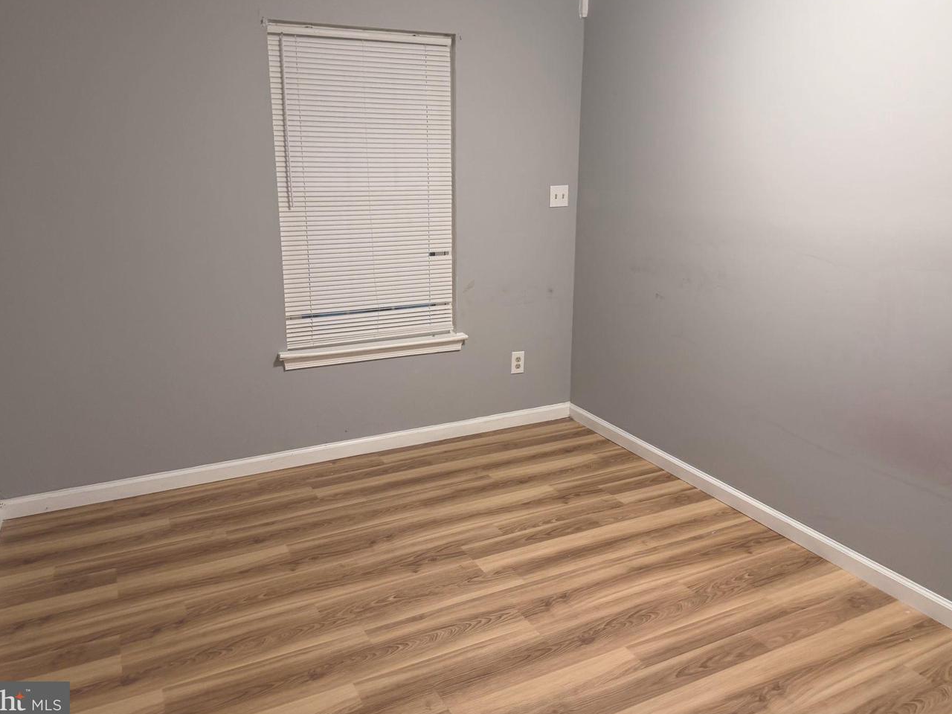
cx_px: 475
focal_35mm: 27
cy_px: 323
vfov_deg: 51.3
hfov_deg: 65.3
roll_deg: +0.2
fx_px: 743
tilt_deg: -12.4
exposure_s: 1/60
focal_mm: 6.76
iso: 250
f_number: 1.78
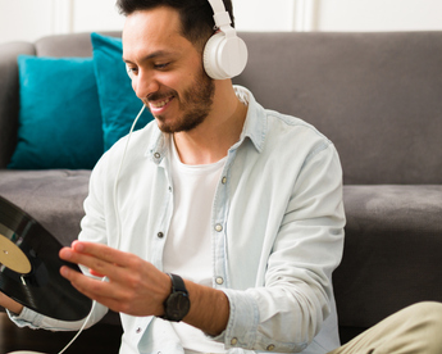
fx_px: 903
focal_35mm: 69
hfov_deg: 26.8
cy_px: 197
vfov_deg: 22.2
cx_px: 70
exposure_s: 1/160
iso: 320
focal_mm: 35
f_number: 1.8
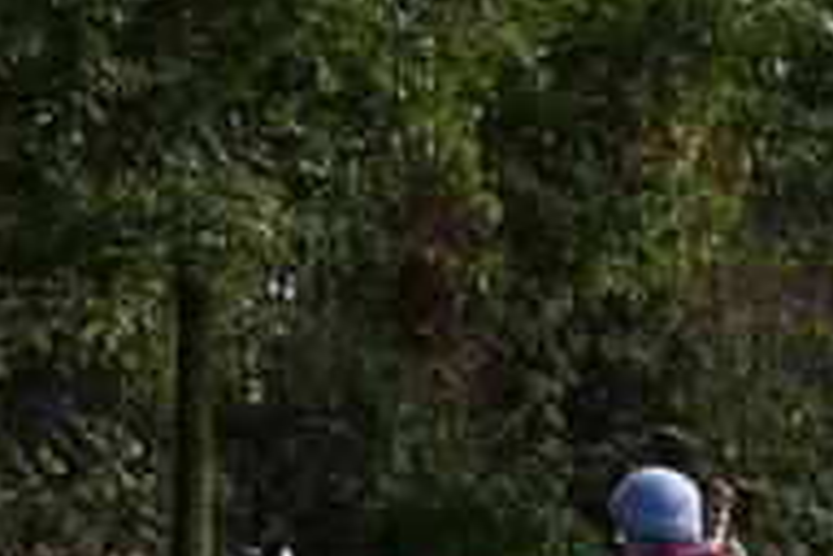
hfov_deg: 2.6
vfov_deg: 1.8
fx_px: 18093
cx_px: 2204
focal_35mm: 782
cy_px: -500
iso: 125
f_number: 6.3
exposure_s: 1/160
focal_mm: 125
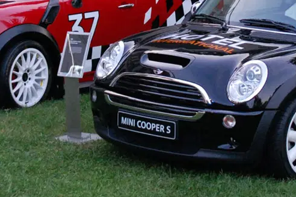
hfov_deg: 14.8
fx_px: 1142
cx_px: 159
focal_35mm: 139
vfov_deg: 9.7
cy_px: -28
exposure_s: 1/160
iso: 1600
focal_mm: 38
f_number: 6.3
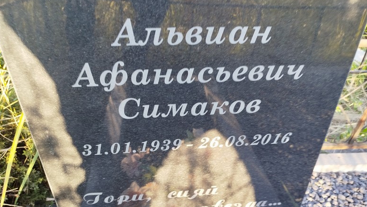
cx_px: 186
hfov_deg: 69.9
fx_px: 263
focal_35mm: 27
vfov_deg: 42.8
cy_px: 118
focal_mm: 5.31
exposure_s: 1/50
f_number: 1.7
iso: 50
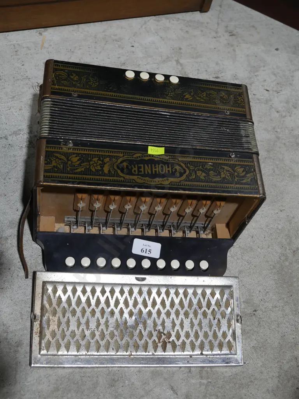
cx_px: 150
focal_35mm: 46
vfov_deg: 41.2
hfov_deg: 31.5
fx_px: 530
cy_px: 200
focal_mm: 23
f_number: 5.1
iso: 320
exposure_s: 1/60
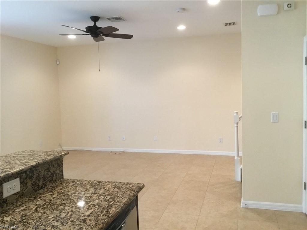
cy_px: 115
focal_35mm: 31
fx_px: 275
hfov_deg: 58.4
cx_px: 154
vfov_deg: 45.4
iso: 100
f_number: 2.4
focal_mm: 3.3
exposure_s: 1/30
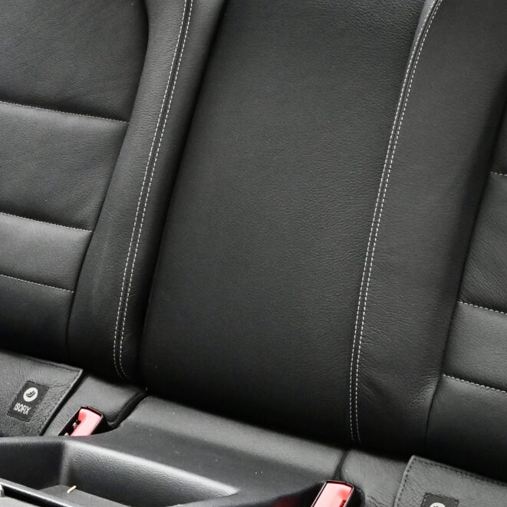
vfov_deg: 21.7
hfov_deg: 21.9
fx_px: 1309
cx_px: 264
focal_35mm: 79
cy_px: 132
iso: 2000
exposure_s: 1/30
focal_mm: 16
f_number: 7.1
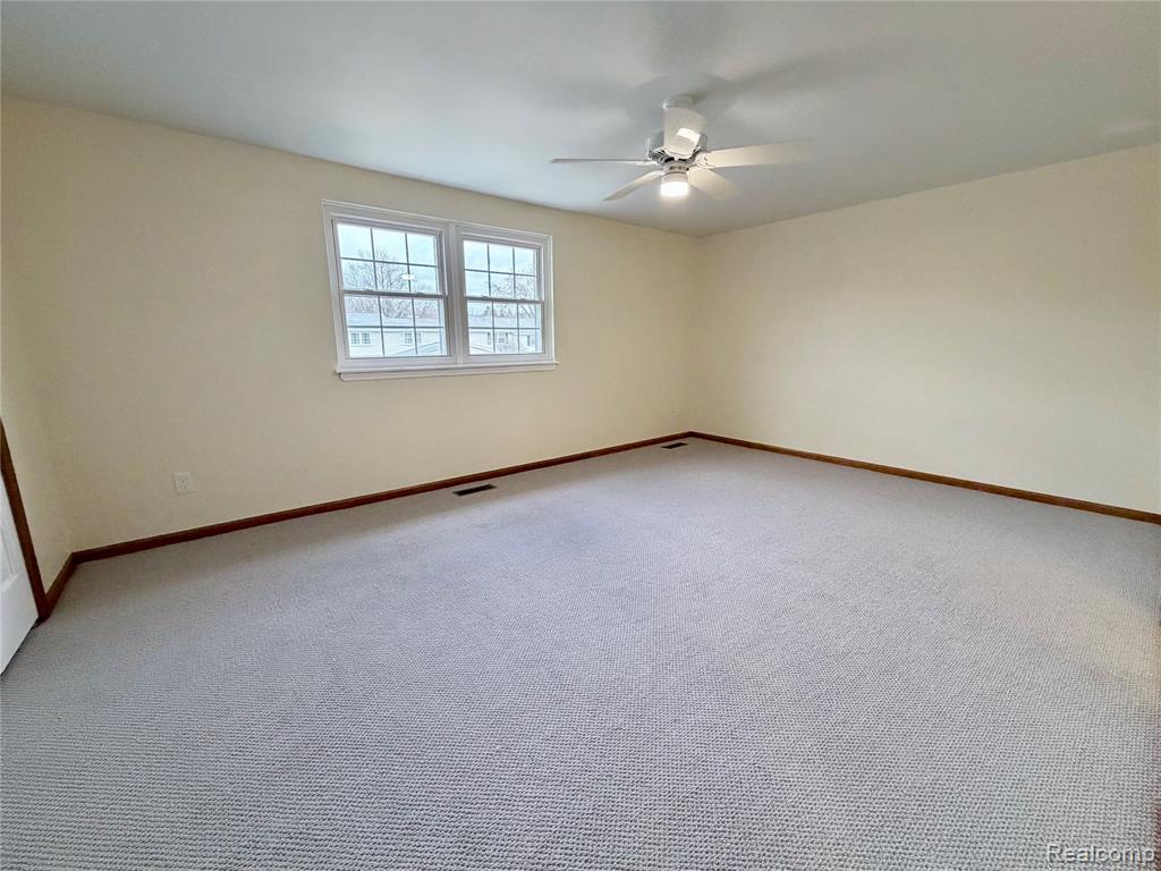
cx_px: 580
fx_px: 470
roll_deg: +0.7
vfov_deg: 85.7
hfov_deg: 102.1
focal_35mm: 14
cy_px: 436
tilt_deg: -11.6
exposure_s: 1/120
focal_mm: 2.22
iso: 320
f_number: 2.2
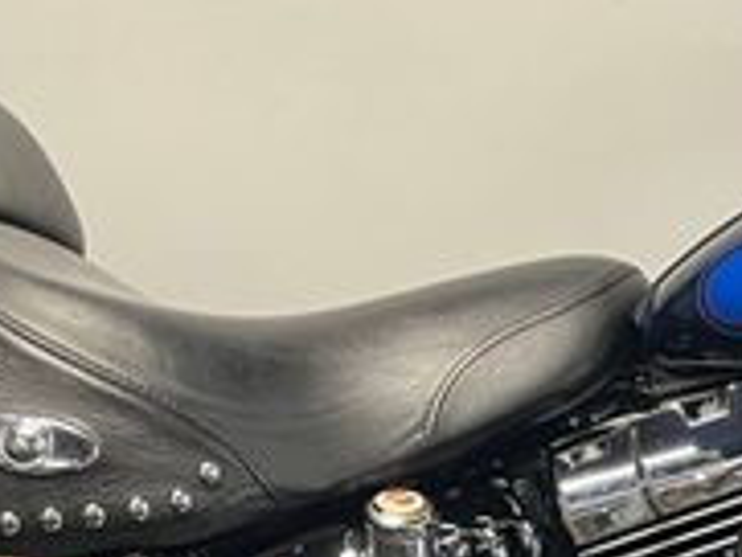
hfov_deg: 20.1
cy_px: 741
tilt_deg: -16.3
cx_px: 865
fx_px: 1973
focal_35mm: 92
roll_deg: -2.4
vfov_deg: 15.3
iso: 160
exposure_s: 1/50
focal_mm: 5.1
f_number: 1.6
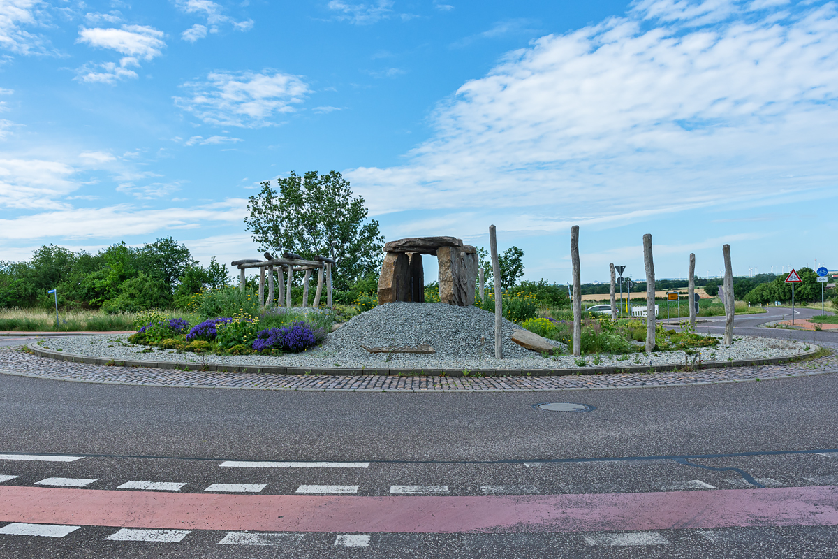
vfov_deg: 47.9
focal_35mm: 27
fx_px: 628
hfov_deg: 67.4
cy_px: 280
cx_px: 419
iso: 200
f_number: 9
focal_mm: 18
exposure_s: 1/640
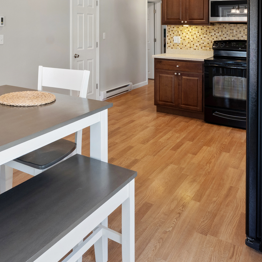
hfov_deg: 45.7
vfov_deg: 44.2
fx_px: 300
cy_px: 41
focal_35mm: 35
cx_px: 68
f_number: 8
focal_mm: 14
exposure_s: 1/15
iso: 800
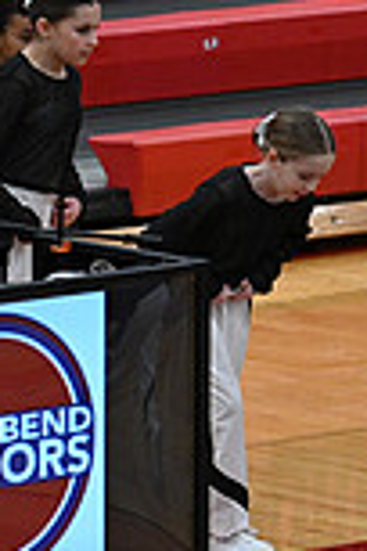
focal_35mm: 608
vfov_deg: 3.4
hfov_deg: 2.2
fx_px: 9297
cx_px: 1004
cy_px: 366
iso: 4000
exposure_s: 1/320
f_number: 4
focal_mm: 160
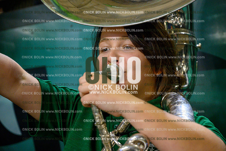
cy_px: 76
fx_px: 440
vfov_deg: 19.5
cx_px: 113
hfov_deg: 28.8
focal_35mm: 70
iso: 3200
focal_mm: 70
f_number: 4.5
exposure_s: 1/200
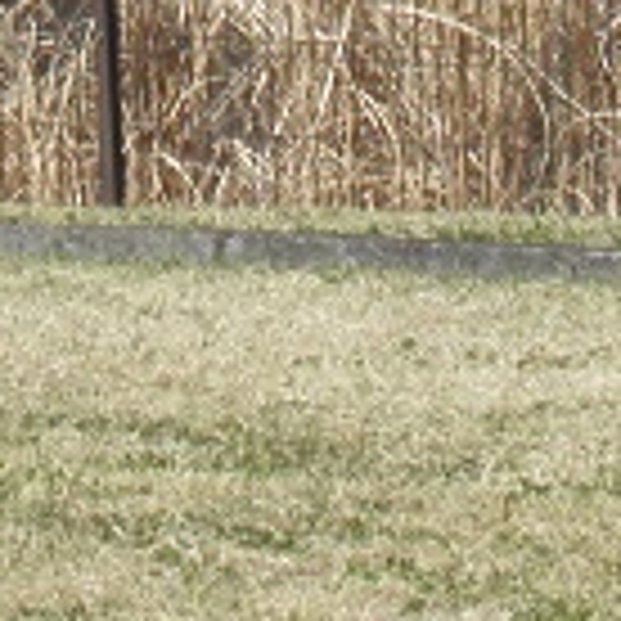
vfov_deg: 2.7
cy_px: -1048
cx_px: 99
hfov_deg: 2.7
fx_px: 13030
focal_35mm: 642
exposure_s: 1/320
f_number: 5.6
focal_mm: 17.1
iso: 50
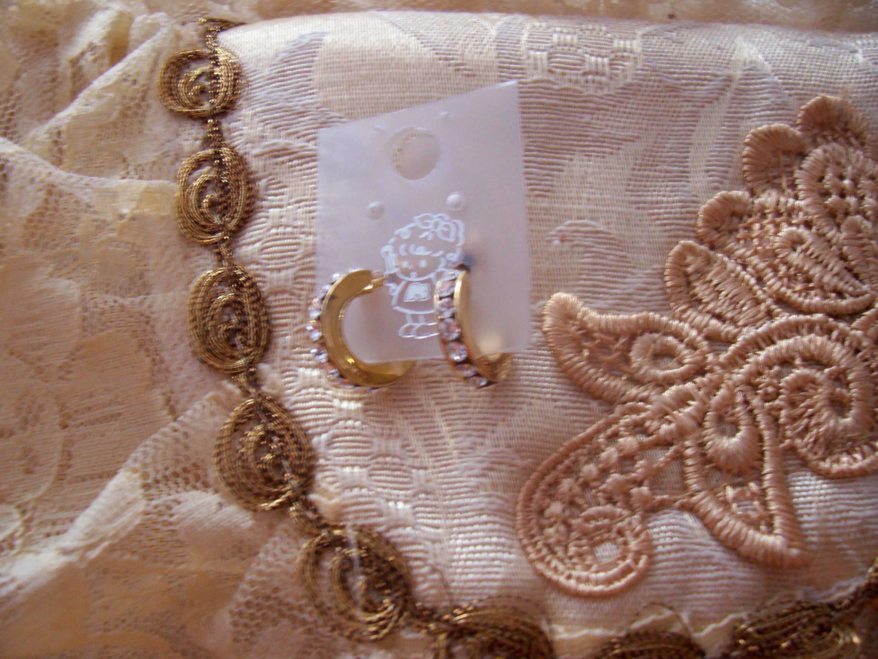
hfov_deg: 54.0
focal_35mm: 34
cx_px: 439
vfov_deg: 41.8
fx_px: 862
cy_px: 330
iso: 160
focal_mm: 5.6
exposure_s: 1/8
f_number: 2.7
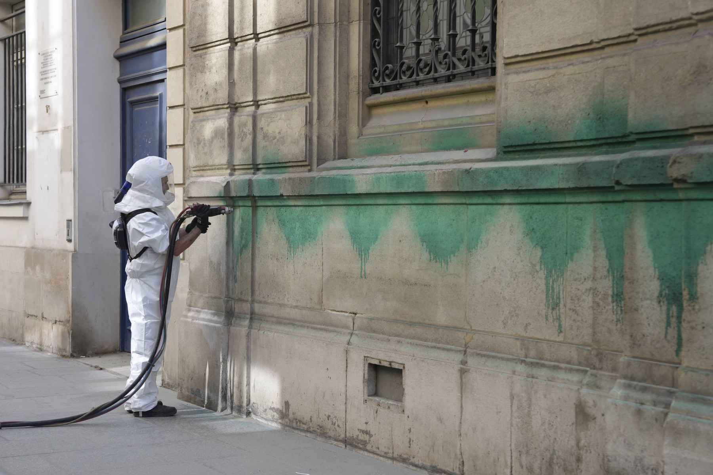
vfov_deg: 19.5
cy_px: 238
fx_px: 1386
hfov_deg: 28.8
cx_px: 356
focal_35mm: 70
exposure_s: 1/640
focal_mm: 70
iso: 640
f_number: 5
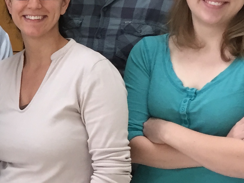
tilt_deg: -9.9
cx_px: -161
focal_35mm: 116
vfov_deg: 12.8
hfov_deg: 15.2
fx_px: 818
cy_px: 100
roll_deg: +0.2
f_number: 2.2
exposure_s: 1/30
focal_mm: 4.15
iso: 100
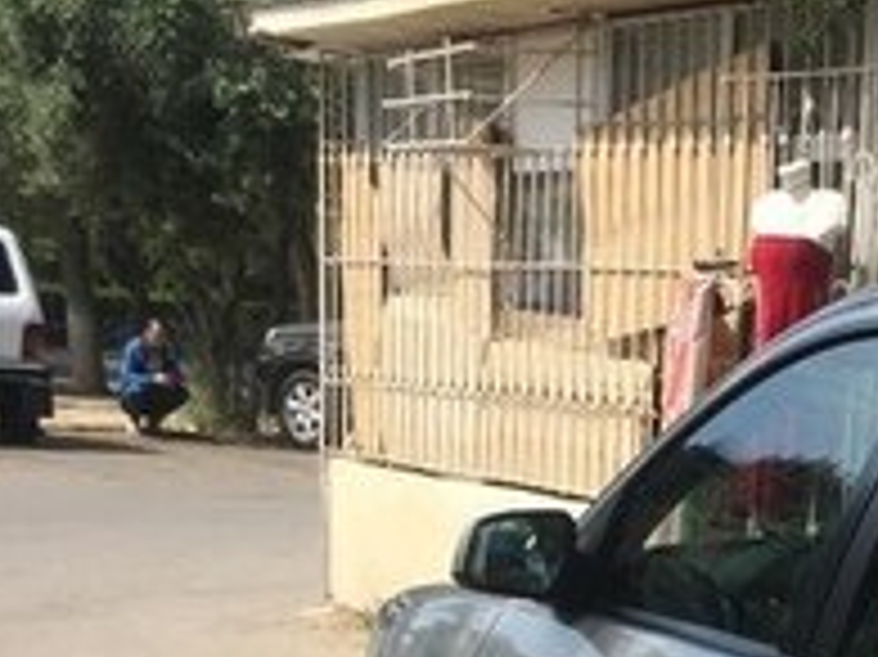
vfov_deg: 13.8
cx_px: 977
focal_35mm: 98
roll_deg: -5.9
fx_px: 2484
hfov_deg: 19.2
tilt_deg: -14.6
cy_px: 1096
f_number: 2.2
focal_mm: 4.15
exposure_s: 1/1582
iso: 32
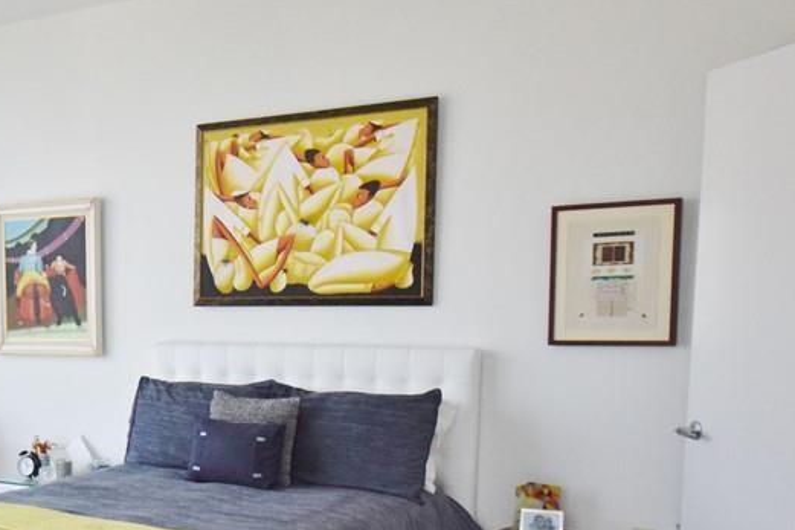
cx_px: 2
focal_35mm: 50
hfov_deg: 35.8
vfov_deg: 26.5
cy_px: 425
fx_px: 1104
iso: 2000
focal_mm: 16
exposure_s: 1/3200
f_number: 5
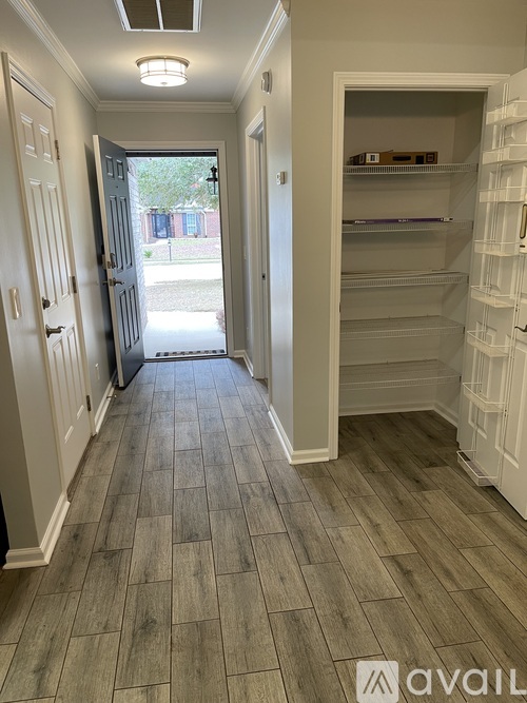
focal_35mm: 26
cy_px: 352
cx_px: 264
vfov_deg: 67.3
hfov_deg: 53.0
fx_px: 528
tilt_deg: -15.5
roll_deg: +1.4
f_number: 1.6
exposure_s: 1/60
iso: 80
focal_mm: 5.1
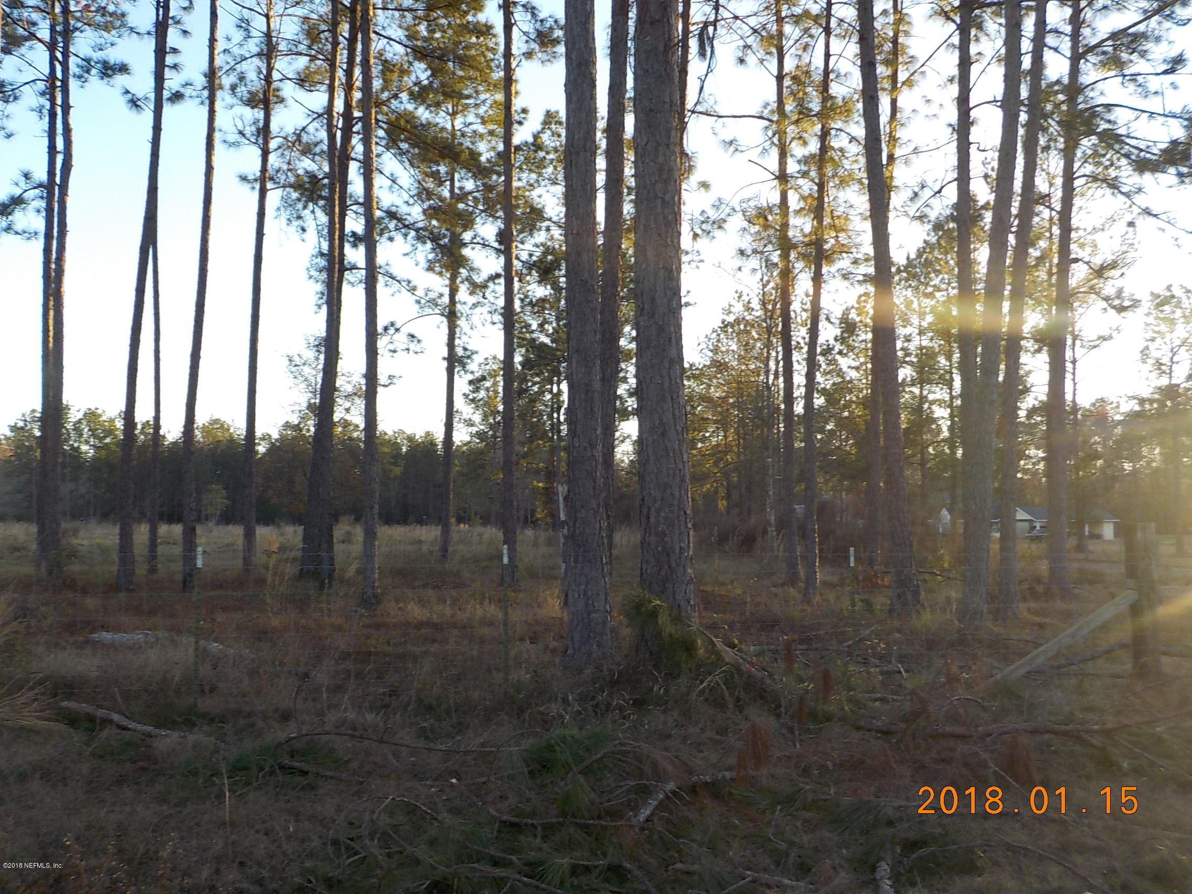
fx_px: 1033
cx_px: 596
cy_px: 447
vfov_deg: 46.8
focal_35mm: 30
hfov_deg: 60.0
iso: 125
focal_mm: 4.1
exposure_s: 1/200
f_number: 3.3
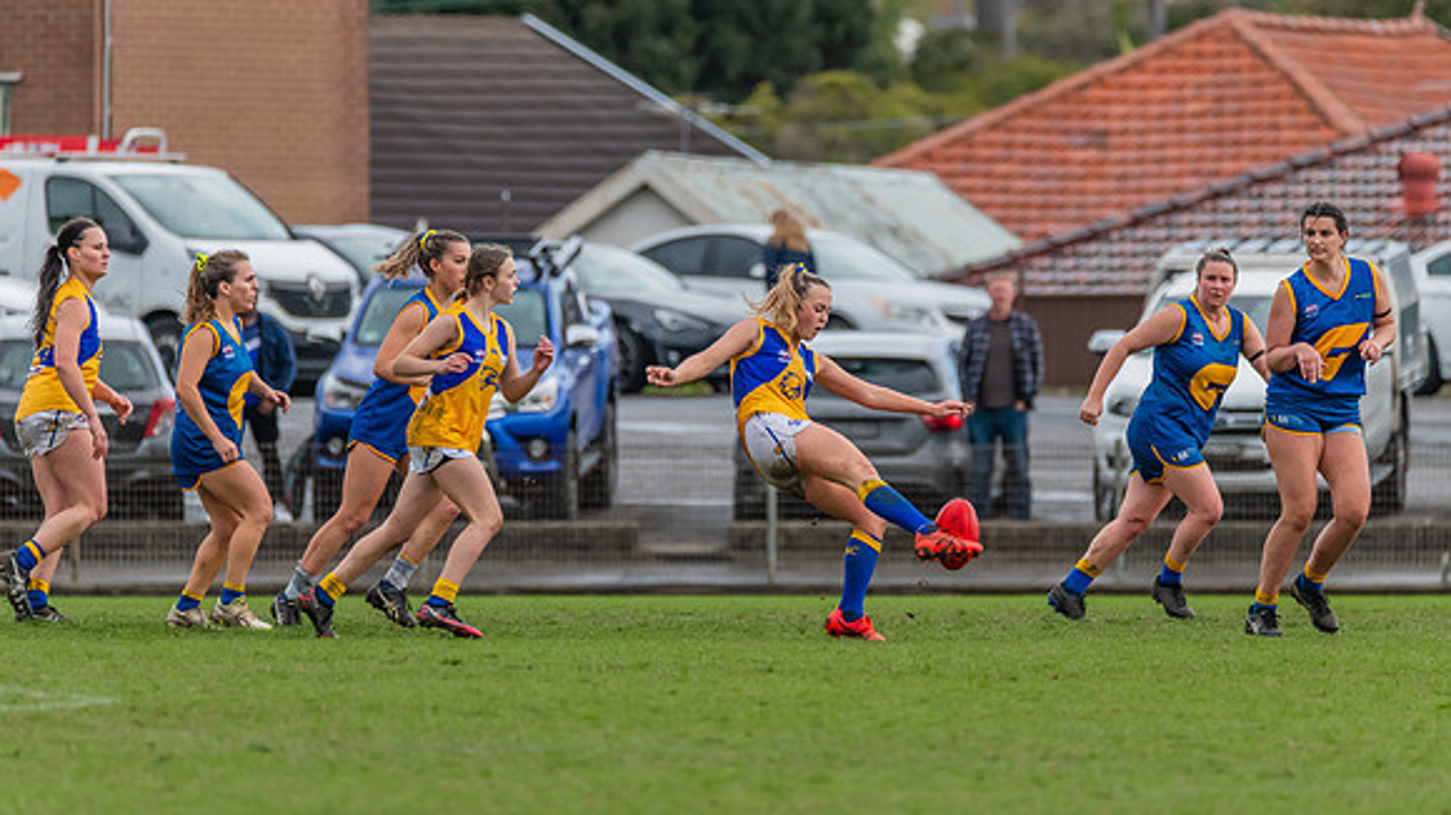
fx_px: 20476
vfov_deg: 2.3
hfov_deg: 4.1
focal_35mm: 532
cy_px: 355
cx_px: 736
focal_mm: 460
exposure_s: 1/1250
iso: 1250
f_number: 6.3
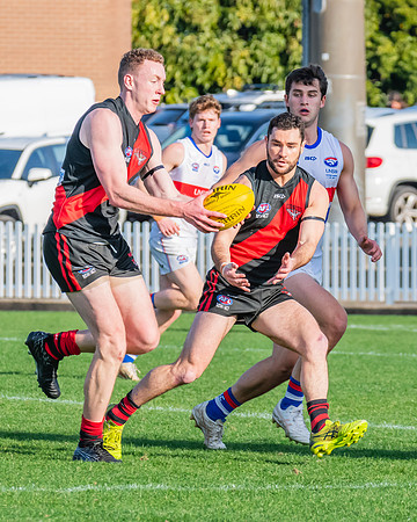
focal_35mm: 541
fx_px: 8350
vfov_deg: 3.6
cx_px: 235
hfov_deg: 2.9
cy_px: 296
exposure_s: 1/1250
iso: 800
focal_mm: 240
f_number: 9
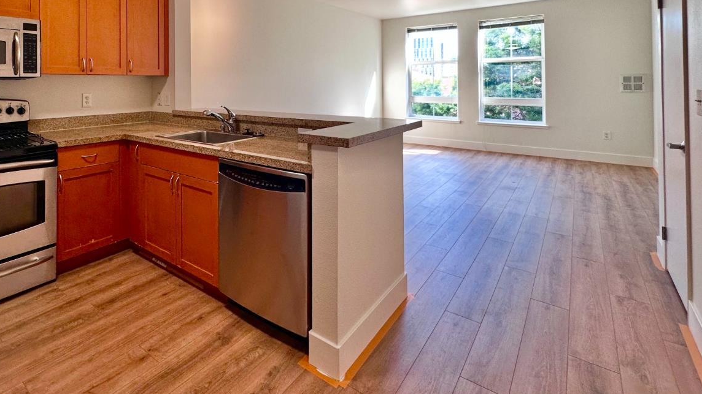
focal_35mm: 20
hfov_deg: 84.6
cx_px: 255
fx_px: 372
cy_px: 79
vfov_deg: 52.3
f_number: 2.2
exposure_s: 1/120
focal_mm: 2.22
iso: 80
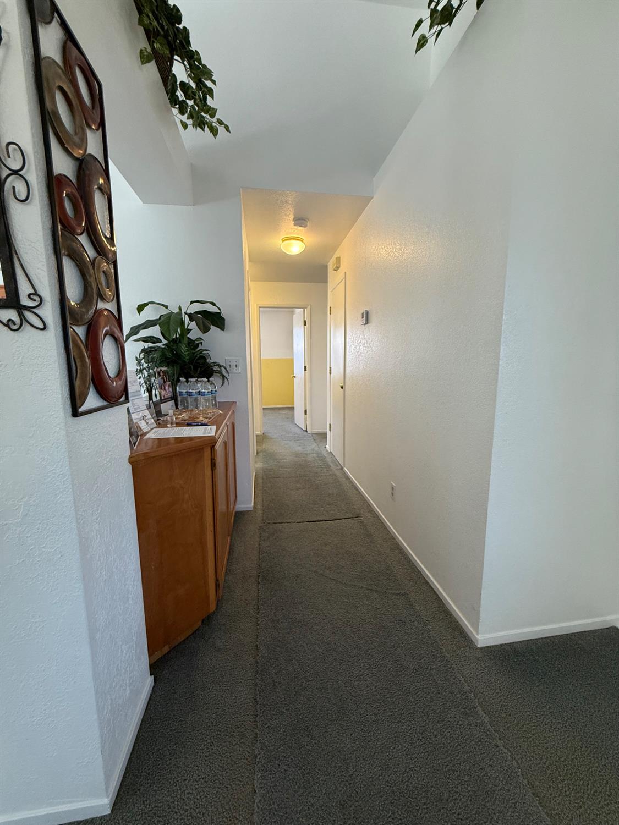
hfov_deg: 85.7
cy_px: 412
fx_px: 334
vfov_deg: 102.1
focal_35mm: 14
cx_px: 310
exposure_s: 1/120
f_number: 2.2
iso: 250
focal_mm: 2.22
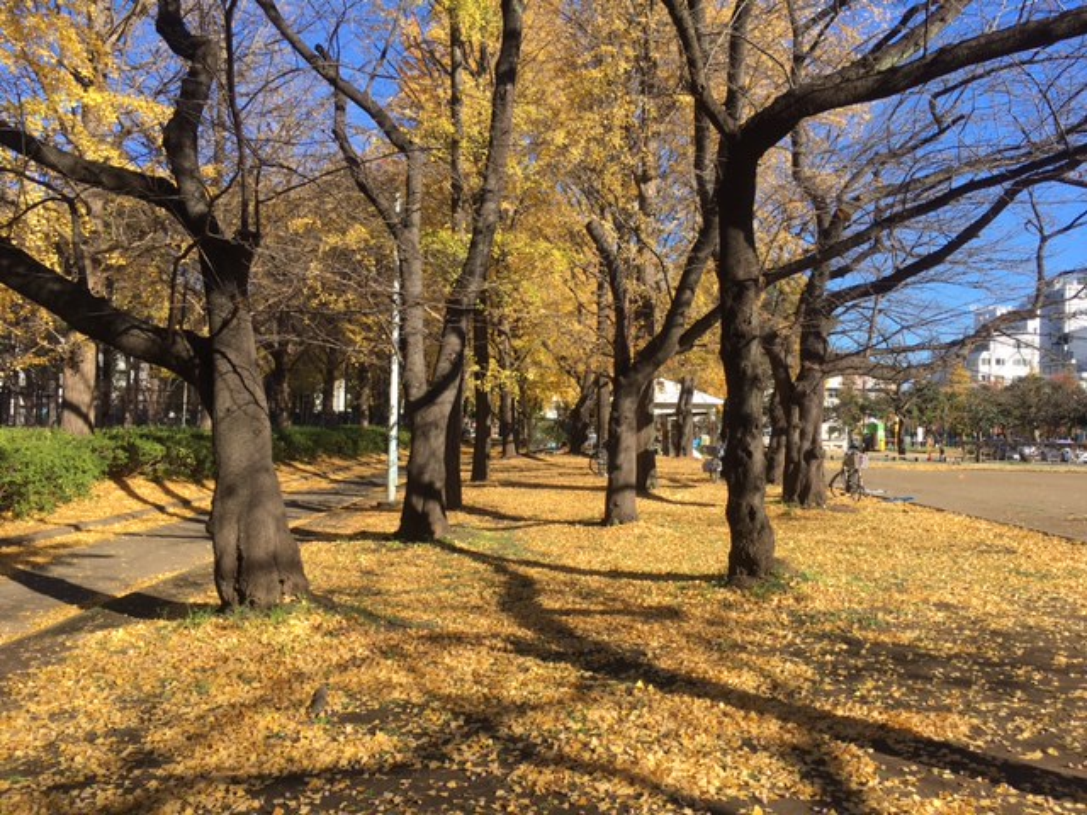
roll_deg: -2.0
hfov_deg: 61.7
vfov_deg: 48.2
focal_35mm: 29
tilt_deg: +1.5
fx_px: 911
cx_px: 544
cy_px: 408
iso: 25
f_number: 2.2
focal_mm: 4.15
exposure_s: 1/855
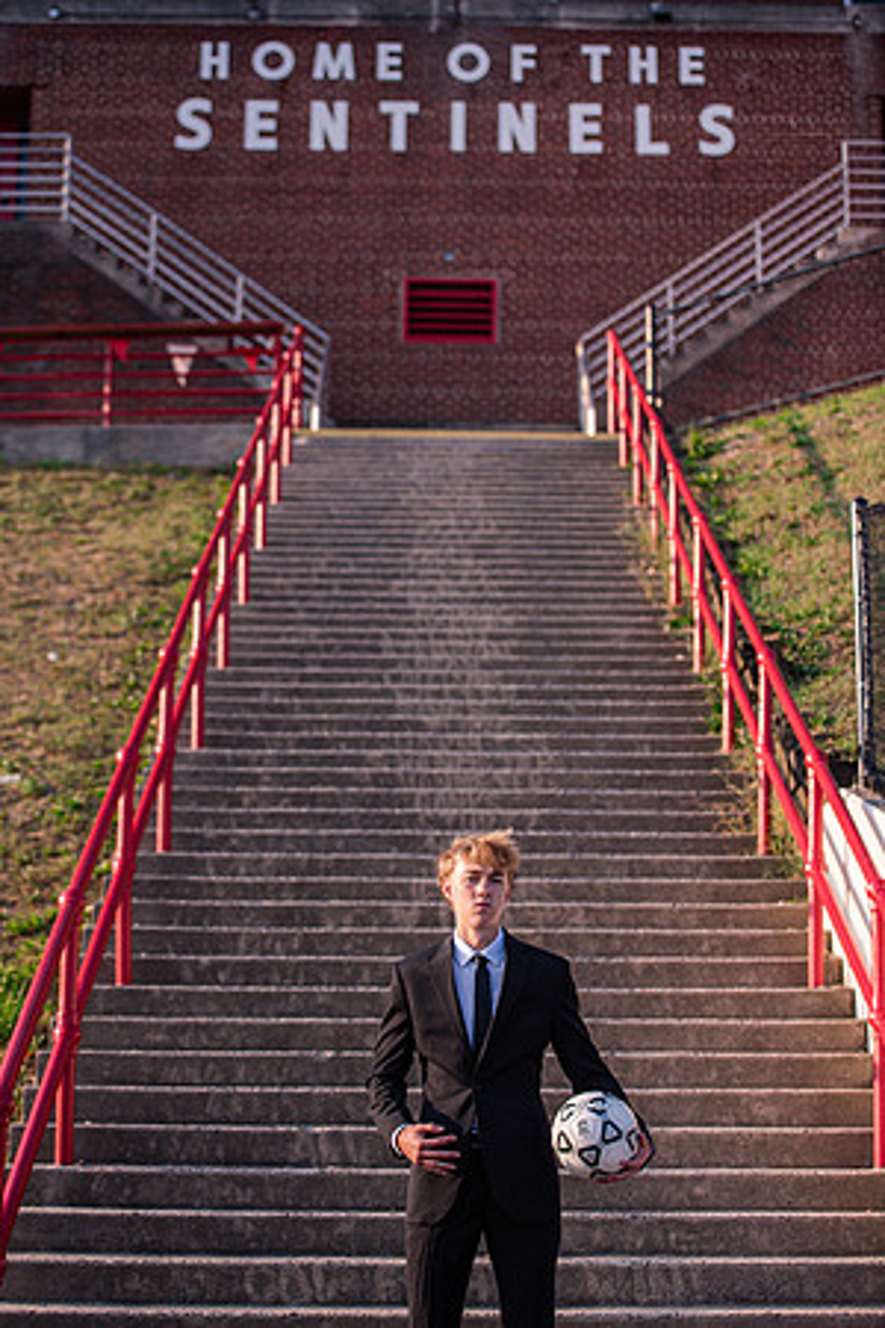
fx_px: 2581
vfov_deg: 28.8
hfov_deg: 19.5
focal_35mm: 70
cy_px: 664
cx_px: 442
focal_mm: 70
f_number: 2.8
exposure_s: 1/2000
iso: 200
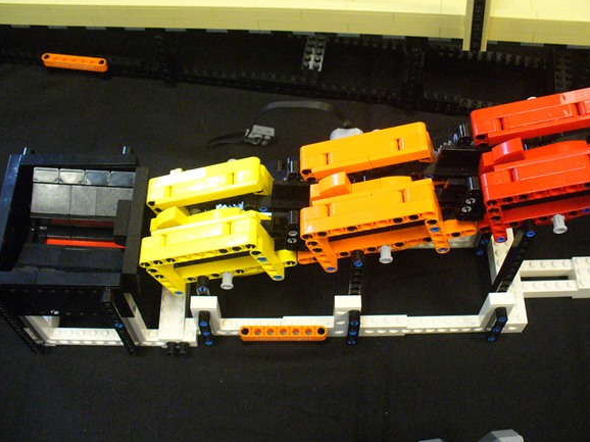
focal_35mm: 41
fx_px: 699
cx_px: 325
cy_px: 201
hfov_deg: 45.7
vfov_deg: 35.1
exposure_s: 1/40
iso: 400
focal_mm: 6.1
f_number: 2.8
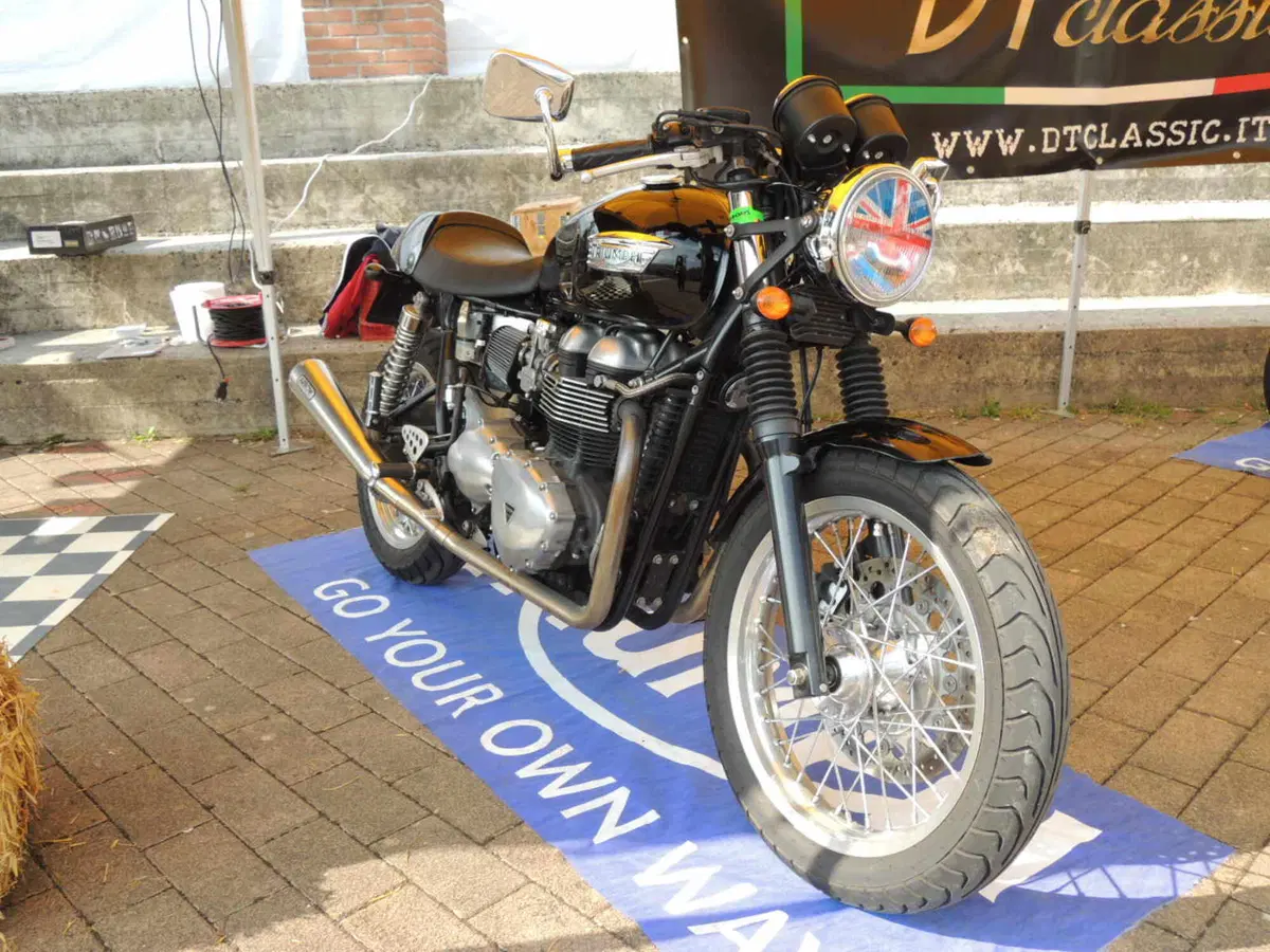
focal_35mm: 31
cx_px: 635
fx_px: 1137
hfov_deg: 58.4
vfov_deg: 45.4
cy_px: 476
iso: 100
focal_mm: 5.5
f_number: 3
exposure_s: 1/320
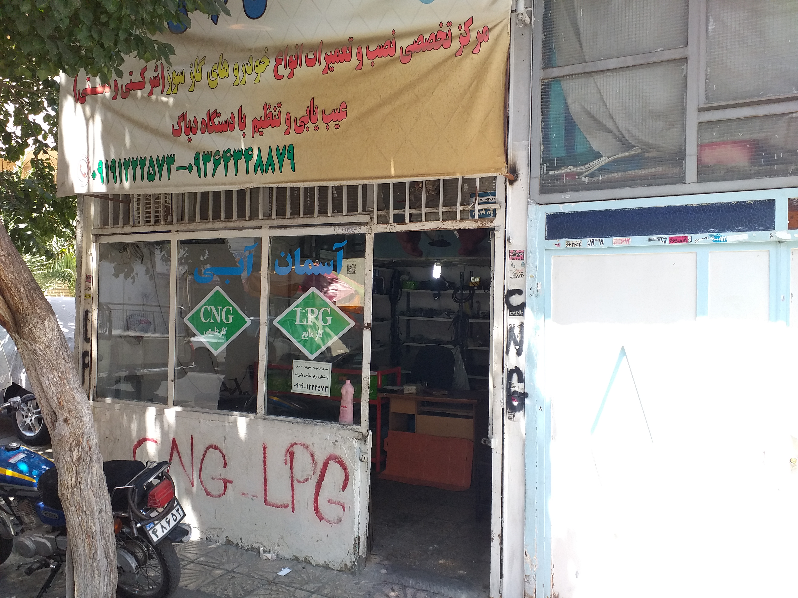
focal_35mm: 26
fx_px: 599
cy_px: 299
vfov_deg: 53.1
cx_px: 399
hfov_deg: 67.3
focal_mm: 3.6
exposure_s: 1/184
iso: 40
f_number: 1.9
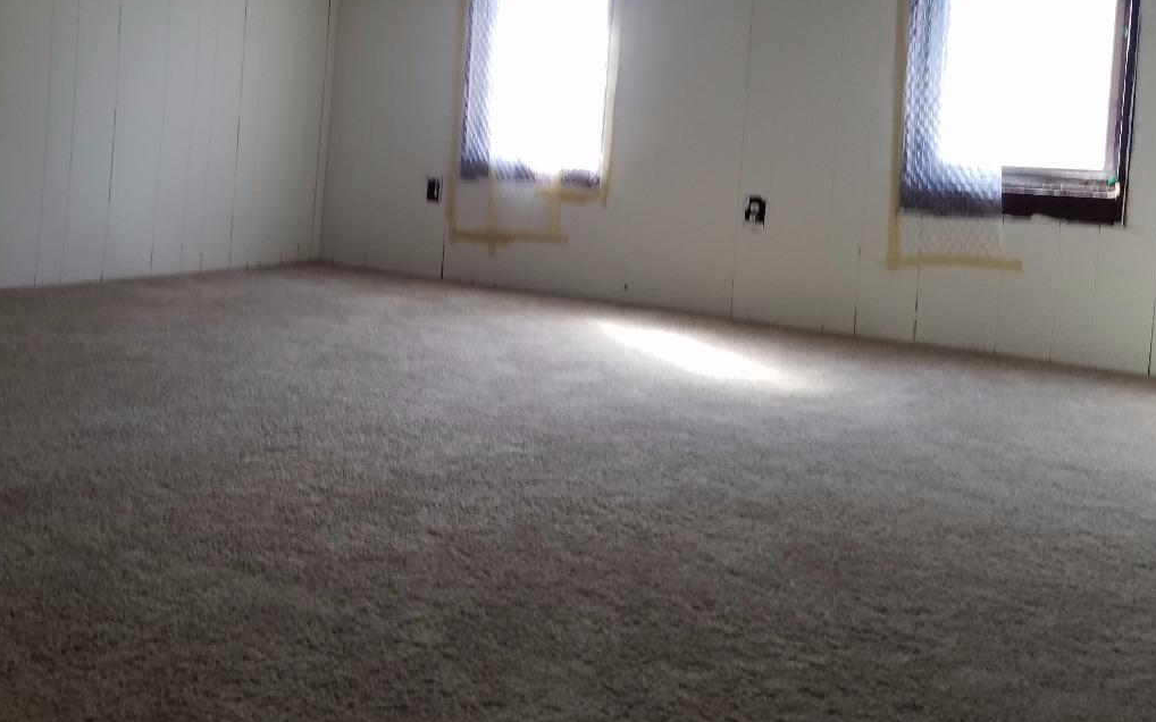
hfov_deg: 49.5
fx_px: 1229
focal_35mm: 39
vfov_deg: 32.2
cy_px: 184
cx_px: 388
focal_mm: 4.2
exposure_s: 1/60
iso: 80
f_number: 1.7
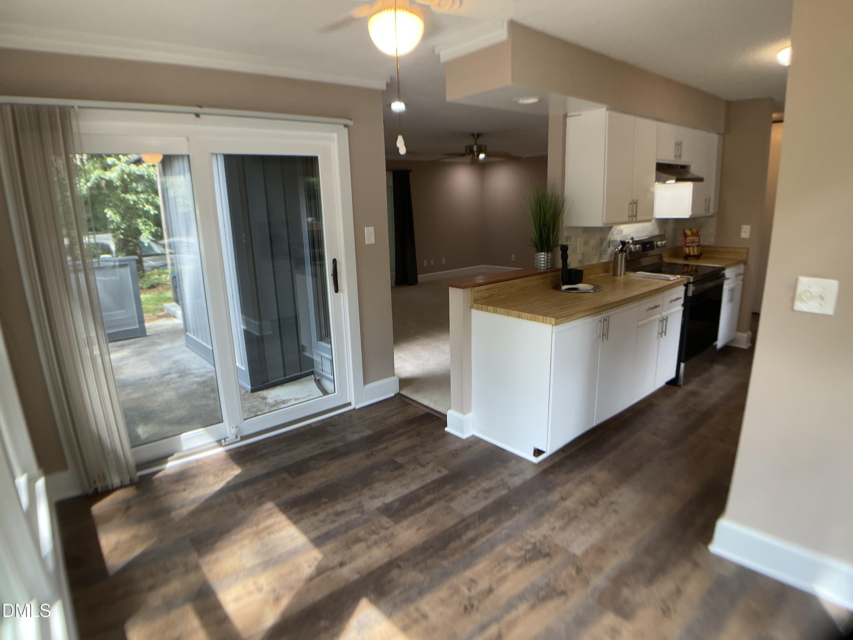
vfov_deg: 48.2
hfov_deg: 61.7
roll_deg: +1.4
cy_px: 320
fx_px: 715
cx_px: 426
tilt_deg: -14.0
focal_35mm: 29
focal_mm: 3
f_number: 1.8
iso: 40
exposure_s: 1/60
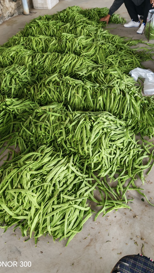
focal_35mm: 30
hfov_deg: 38.9
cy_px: 136
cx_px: 86
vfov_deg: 64.3
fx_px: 218
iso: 250
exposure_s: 1/100
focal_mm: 5.52
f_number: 1.95
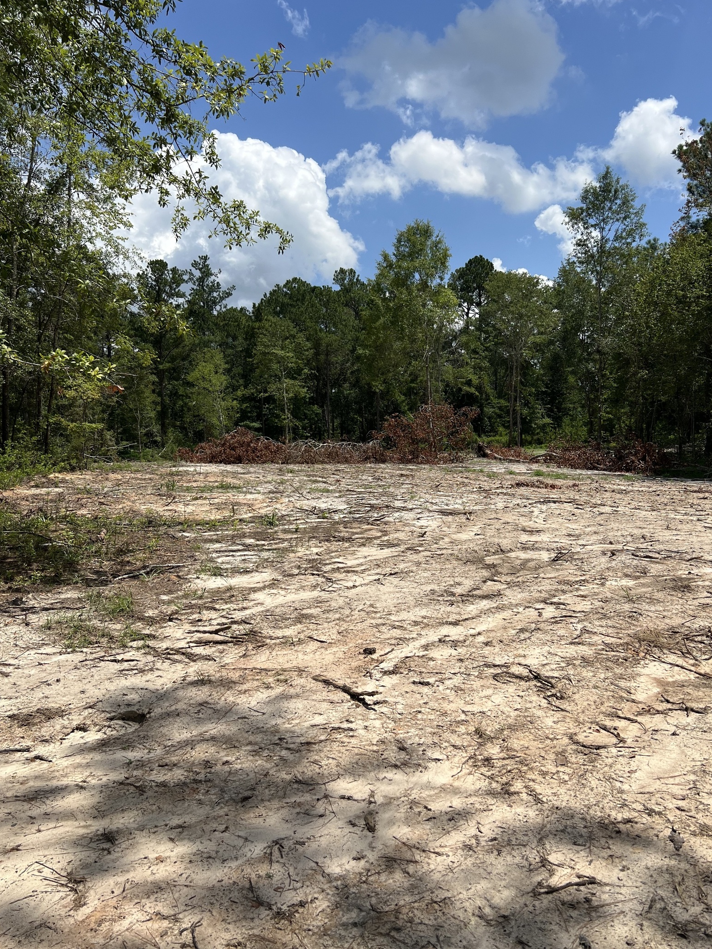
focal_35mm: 29
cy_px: 485
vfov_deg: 61.7
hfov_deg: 48.2
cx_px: 391
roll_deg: +0.8
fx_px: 795
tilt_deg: -1.3
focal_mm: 5.7
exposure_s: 1/5882
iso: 50
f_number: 1.5
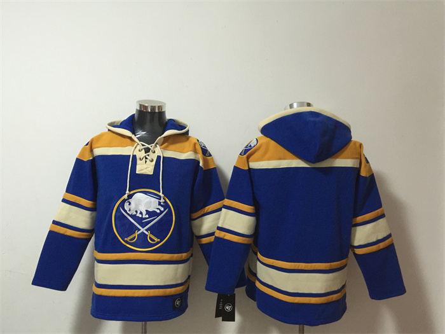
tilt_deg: +0.9
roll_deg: -3.1
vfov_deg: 48.2
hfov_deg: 61.7
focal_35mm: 29
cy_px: 167
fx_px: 373
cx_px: 222
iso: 125
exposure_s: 1/10
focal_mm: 4.15
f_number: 2.2
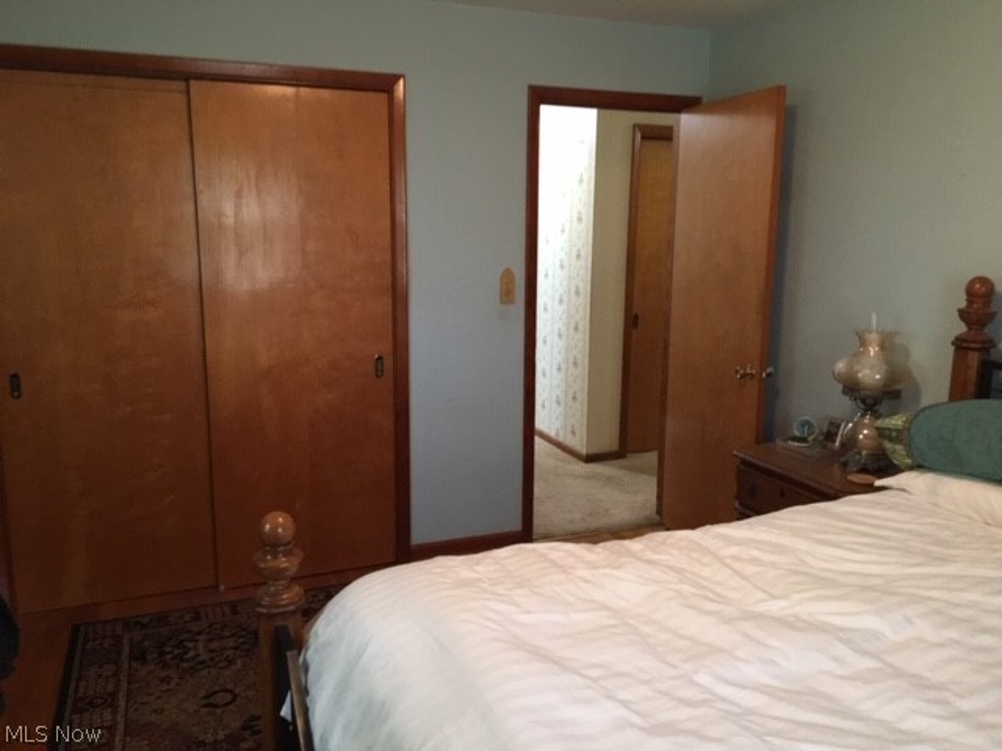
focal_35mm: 29
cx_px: 501
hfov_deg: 61.7
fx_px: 839
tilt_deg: -10.4
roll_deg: +0.1
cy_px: 376
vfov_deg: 48.2
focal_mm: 4.15
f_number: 2.2
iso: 200
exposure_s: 1/33
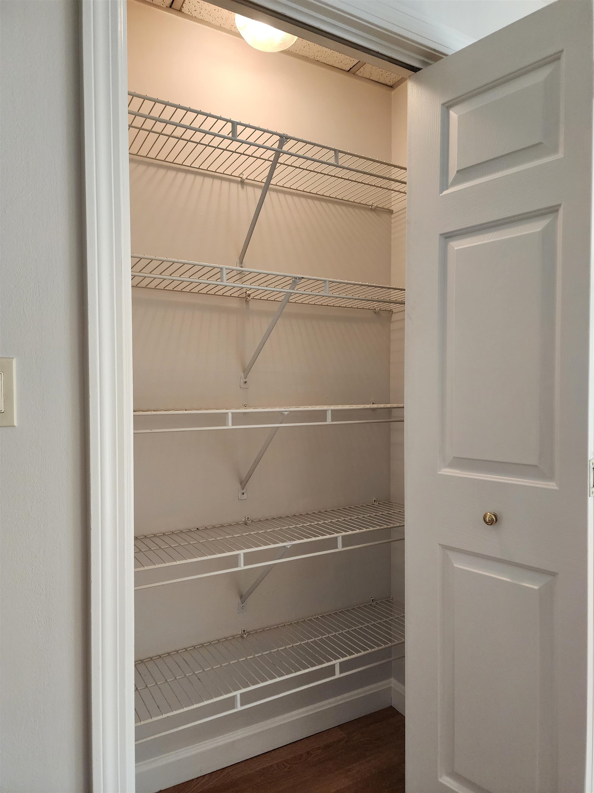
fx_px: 526
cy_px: 396
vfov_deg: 73.9
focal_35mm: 23
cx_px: 297
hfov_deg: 58.9
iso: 250
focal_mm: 6.4
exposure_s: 1/120
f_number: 1.8
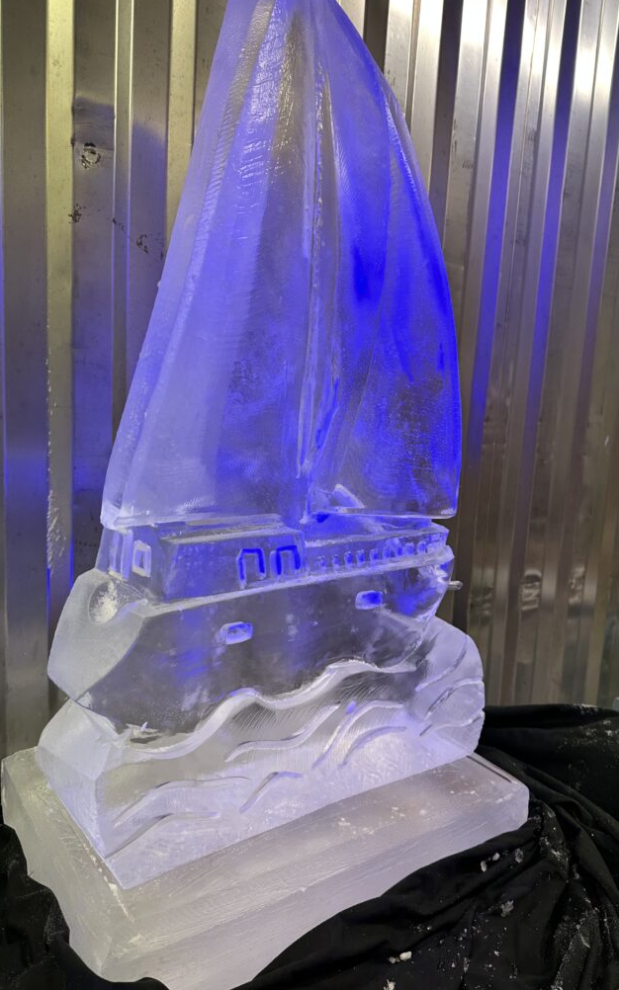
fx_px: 702
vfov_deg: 70.4
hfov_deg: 47.4
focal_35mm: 26
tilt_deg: -8.6
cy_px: 500
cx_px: 264
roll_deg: -2.9
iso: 125
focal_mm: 6.86
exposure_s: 1/100
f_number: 1.78
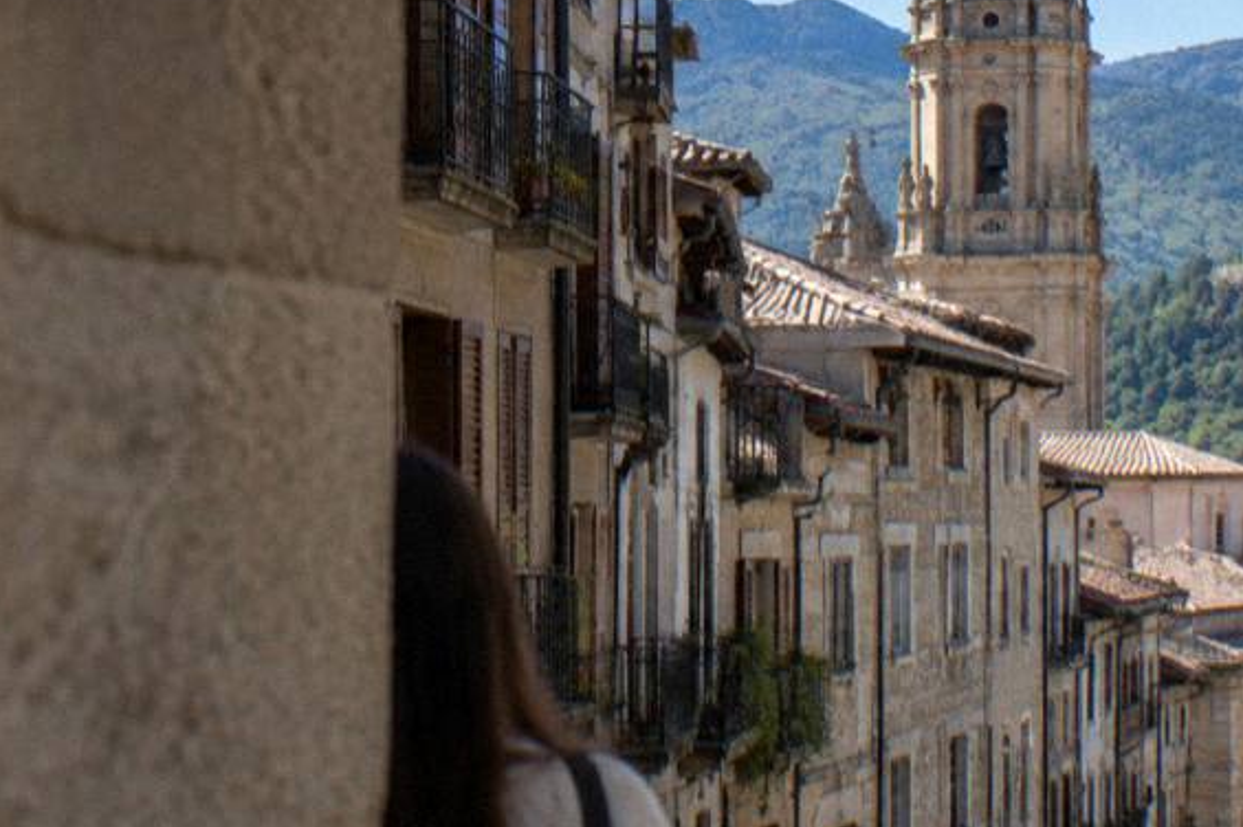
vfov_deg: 21.9
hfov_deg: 31.5
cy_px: 381
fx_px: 2139
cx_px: 1008
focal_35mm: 62
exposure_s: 1/400
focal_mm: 35
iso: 500
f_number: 9
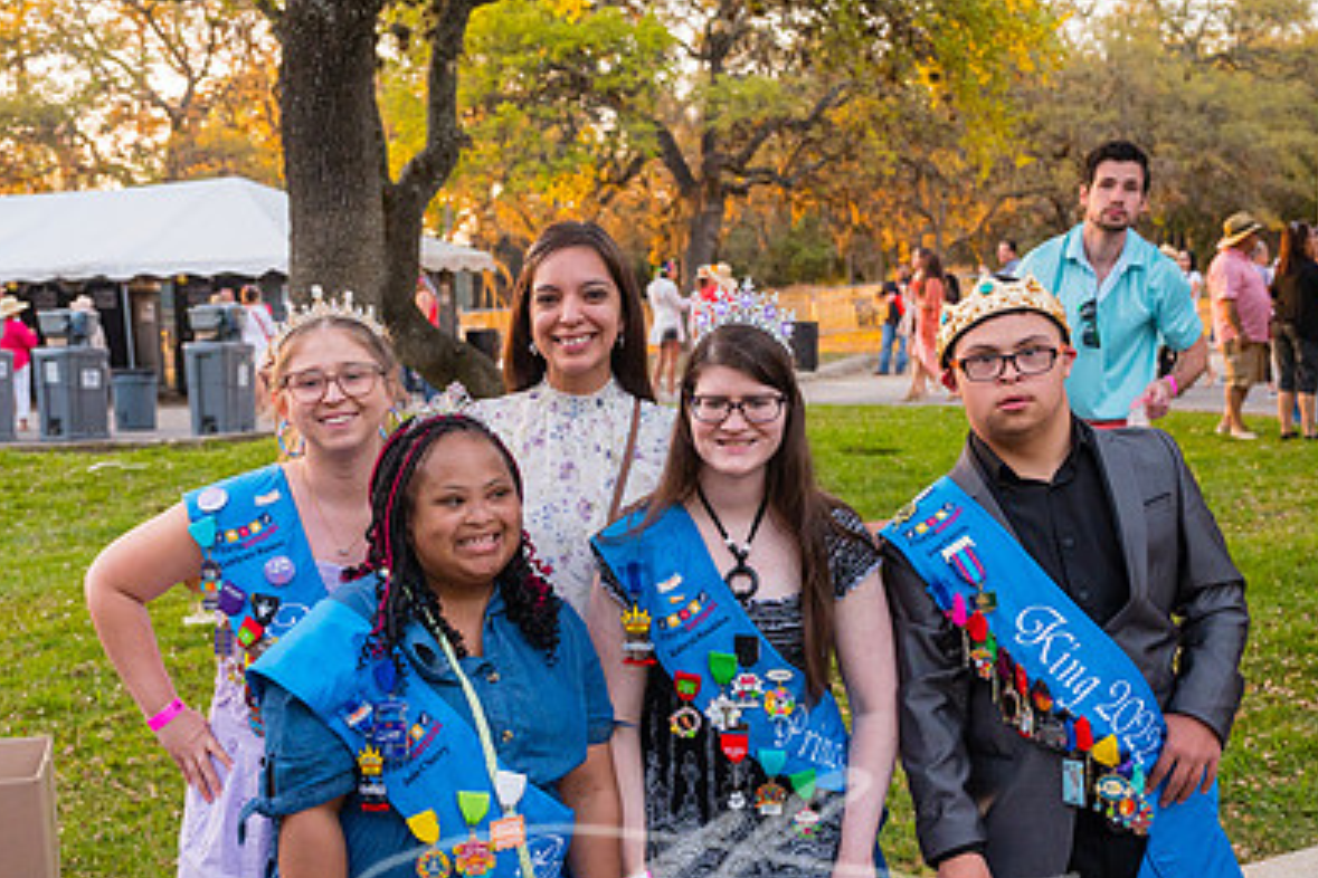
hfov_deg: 38.9
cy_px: 559
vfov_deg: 26.4
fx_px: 1867
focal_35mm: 51
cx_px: 677
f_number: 4
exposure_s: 1/800
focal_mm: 33.5
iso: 1600
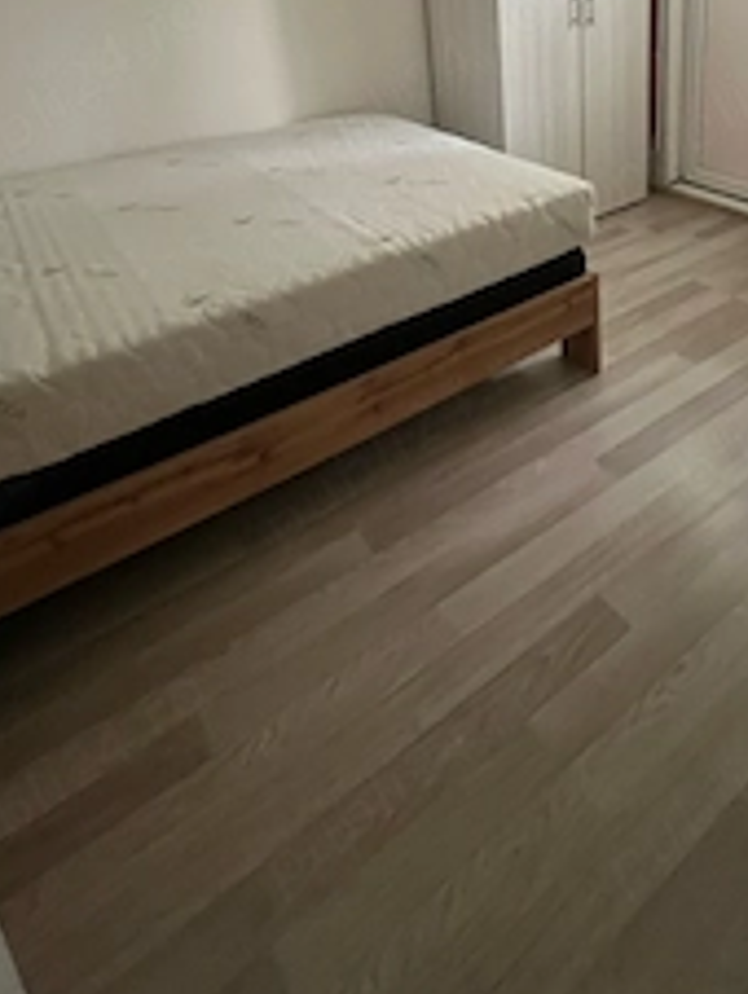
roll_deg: +3.3
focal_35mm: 23
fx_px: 661
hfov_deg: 57.8
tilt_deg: -15.0
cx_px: 493
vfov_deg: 64.7
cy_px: 150
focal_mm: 1.57
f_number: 1.8
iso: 800
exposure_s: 1/60
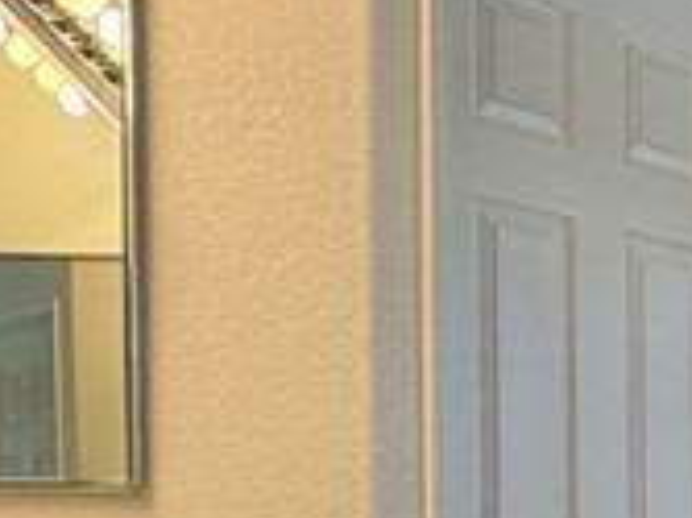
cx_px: 783
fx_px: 1718
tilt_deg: -1.8
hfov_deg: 21.5
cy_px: 680
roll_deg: +0.0
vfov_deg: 16.2
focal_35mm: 86
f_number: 2.2
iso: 64
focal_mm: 2.22
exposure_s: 1/120
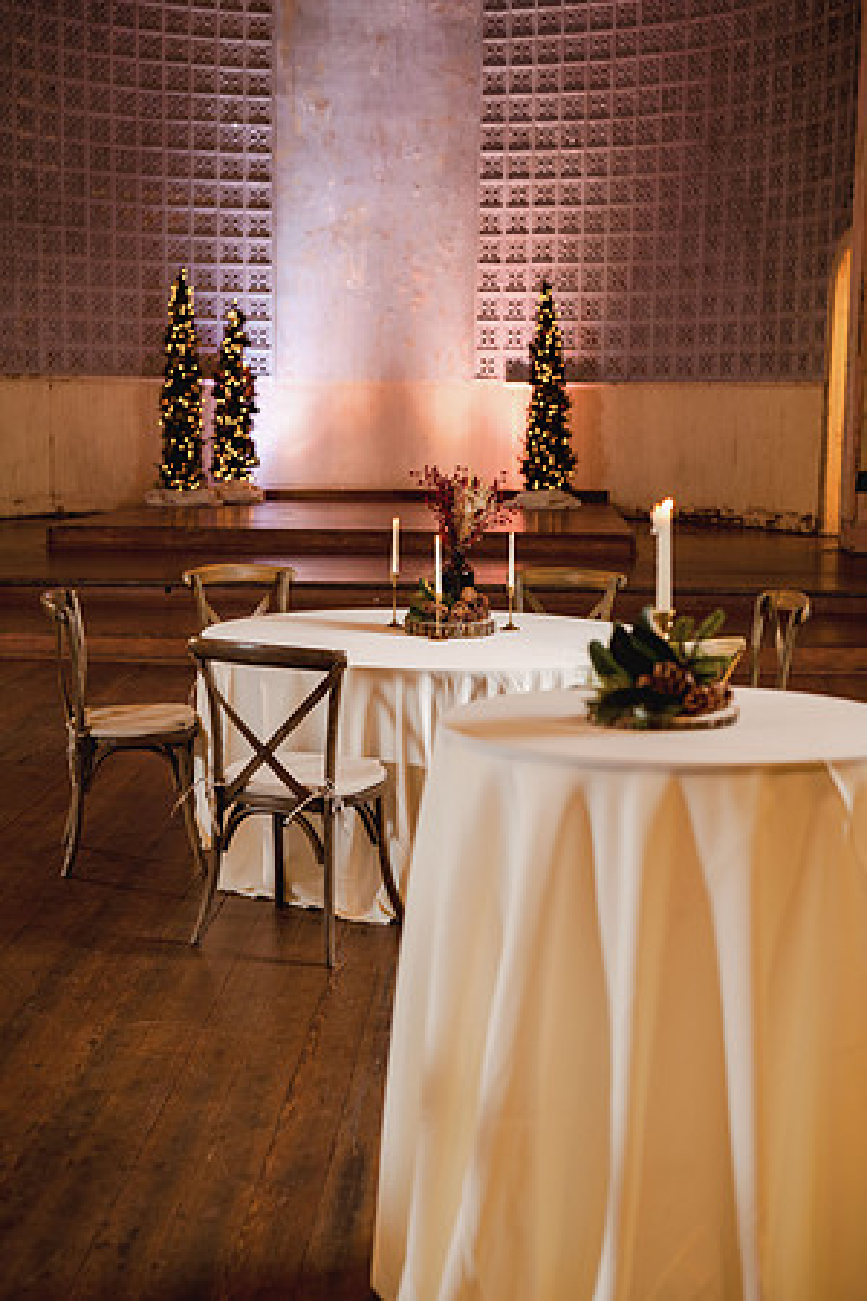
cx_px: 434
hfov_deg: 27.0
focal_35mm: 50
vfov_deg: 39.6
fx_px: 1806
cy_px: 650
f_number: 2.8
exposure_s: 1/80
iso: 400
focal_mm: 50
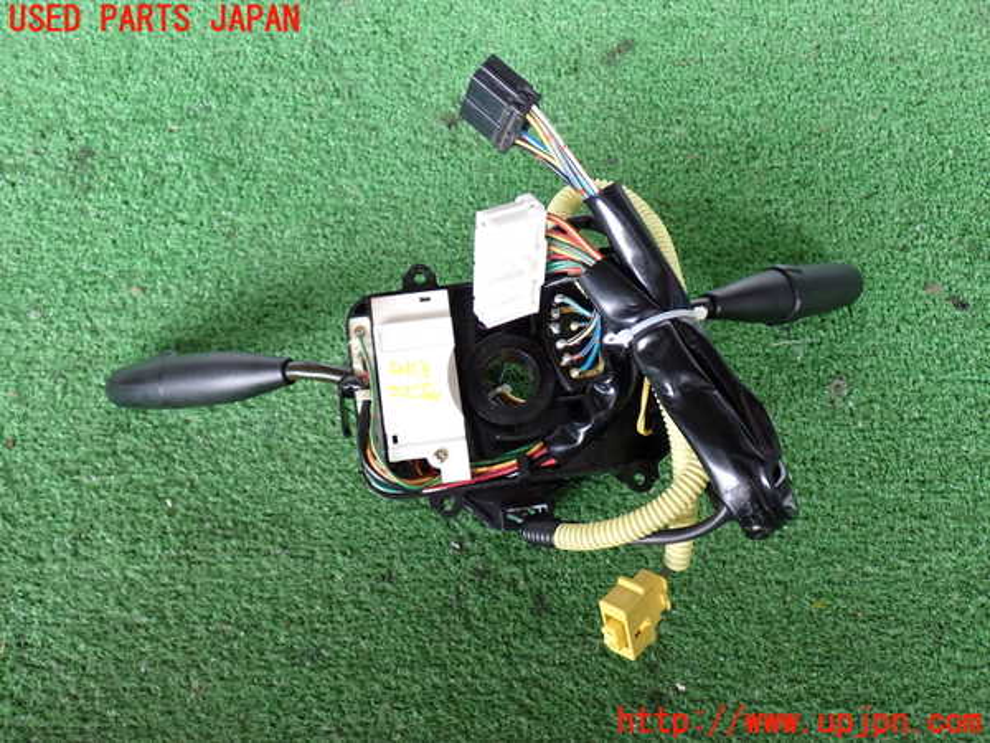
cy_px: 372
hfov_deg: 51.4
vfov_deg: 39.7
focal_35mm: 36
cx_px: 495
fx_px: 1030
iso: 200
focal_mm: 6.37
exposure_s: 1/40
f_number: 2.5
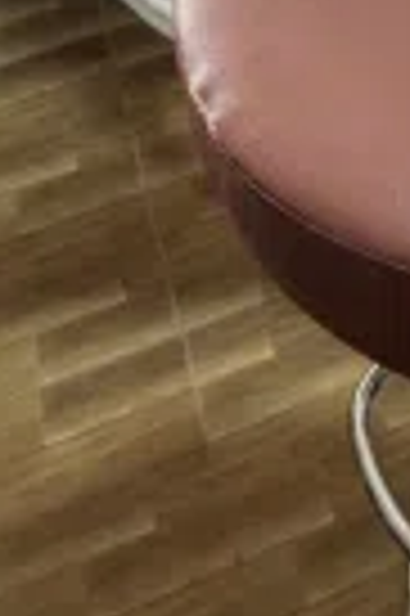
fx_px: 1353
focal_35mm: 79
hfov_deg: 15.5
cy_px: 27
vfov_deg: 24.7
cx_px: 667
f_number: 1.6
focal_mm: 4.2
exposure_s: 1/60
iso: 320
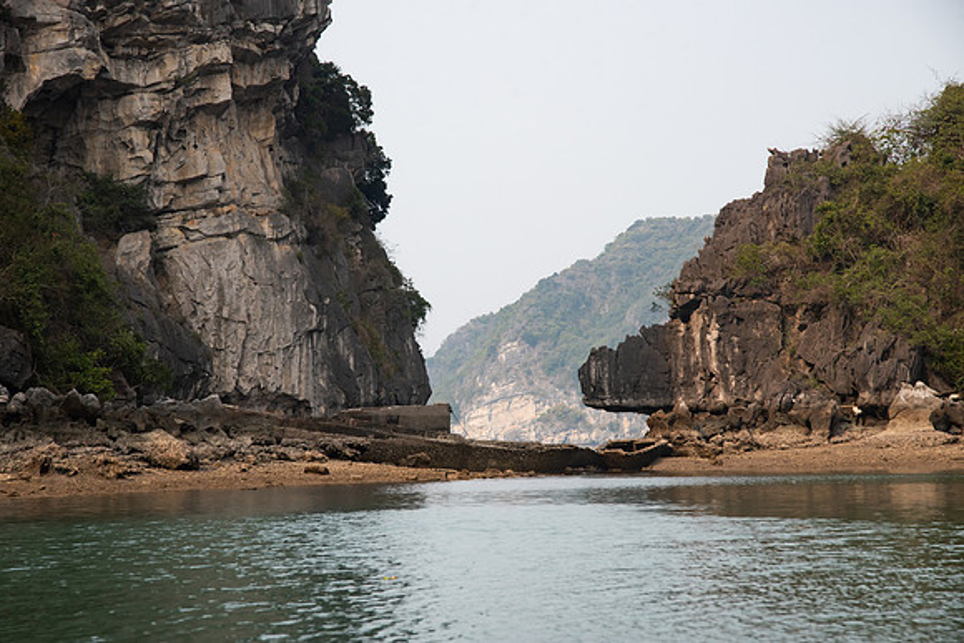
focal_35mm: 105
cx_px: 482
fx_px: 2812
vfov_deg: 13.0
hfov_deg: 19.5
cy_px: 322
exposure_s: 1/1000
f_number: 8
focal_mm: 105
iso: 400
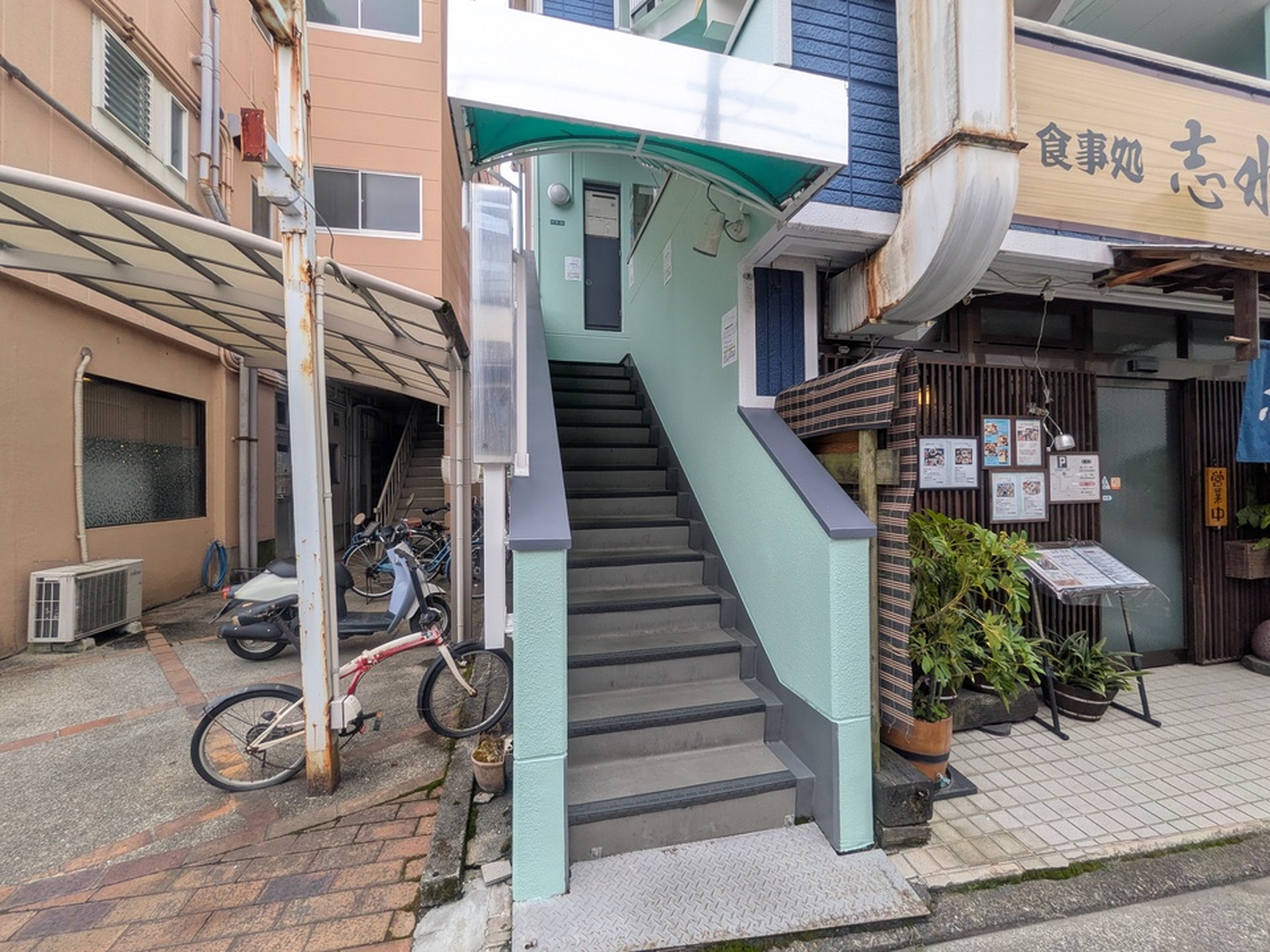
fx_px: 514
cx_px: 635
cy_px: 476
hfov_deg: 102.1
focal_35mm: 14
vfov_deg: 85.7
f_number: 2.2
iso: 50
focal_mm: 1.83
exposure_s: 1/255
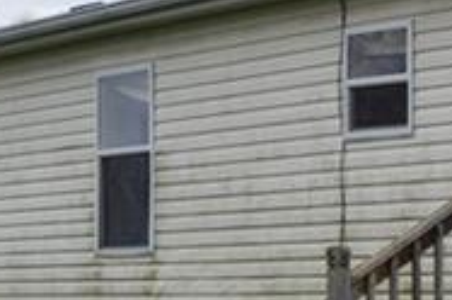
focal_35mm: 164
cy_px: 392
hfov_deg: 11.5
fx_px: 2056
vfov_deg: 8.2
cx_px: 856
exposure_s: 1/500
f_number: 11
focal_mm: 20
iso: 400
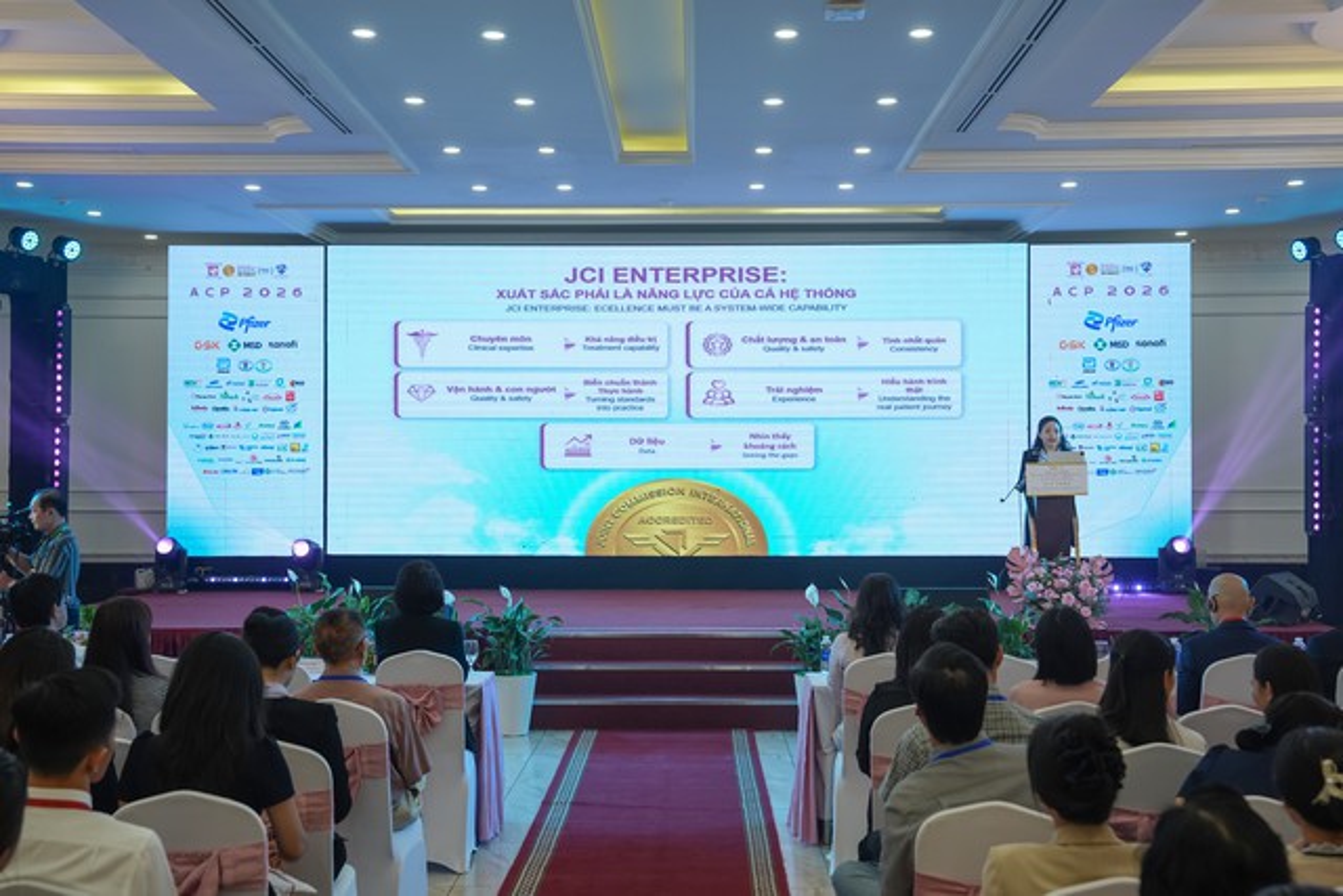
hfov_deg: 45.4
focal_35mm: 43
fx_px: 1604
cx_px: 672
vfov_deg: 31.2
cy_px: 448
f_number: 5
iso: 800
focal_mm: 43
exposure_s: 1/100
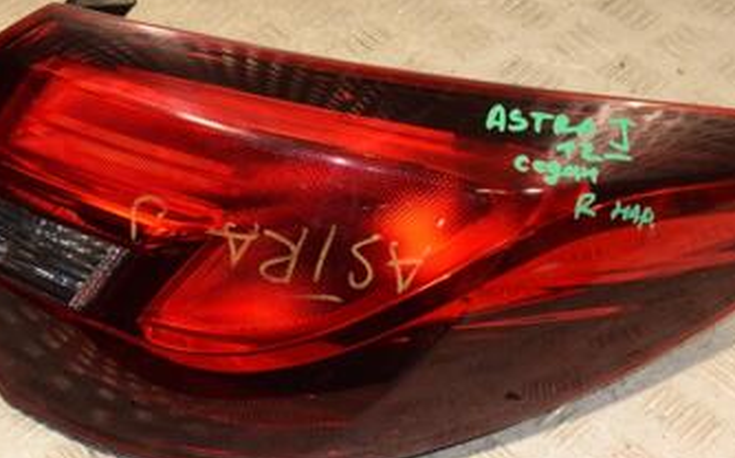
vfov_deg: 16.9
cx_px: 354
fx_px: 1541
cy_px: 207
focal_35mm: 77
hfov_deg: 26.8
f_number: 5.6
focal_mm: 28
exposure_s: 1/200
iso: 800
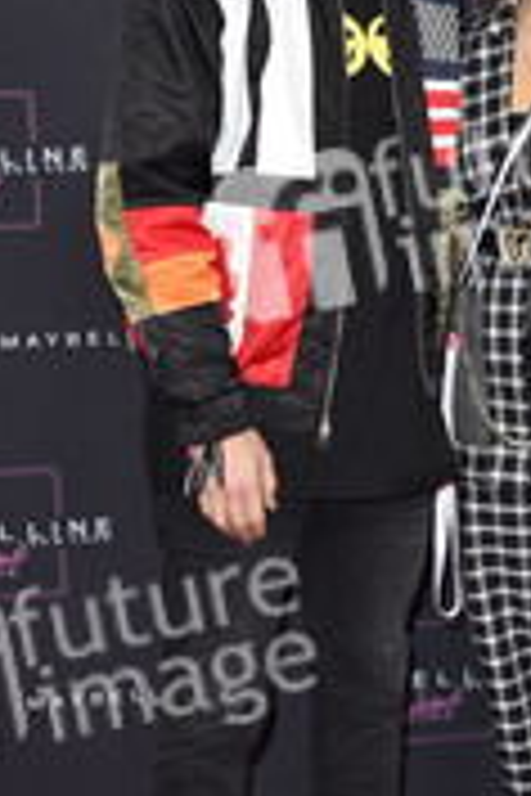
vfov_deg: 25.7
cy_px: 441
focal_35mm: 79
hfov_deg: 16.8
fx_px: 1748
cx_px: 576
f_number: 5.6
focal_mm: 35
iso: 640
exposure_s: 1/160
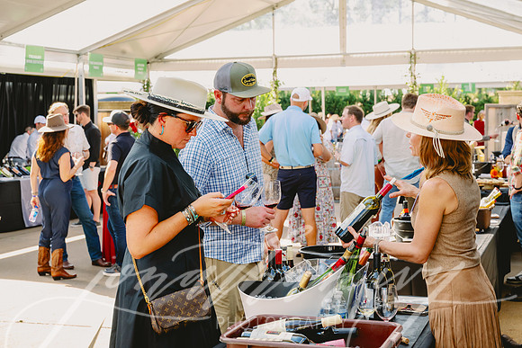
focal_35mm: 60
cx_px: 261
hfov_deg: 33.4
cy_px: 174
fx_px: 870
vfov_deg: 22.6
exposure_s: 1/200
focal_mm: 60
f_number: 7.1
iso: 640
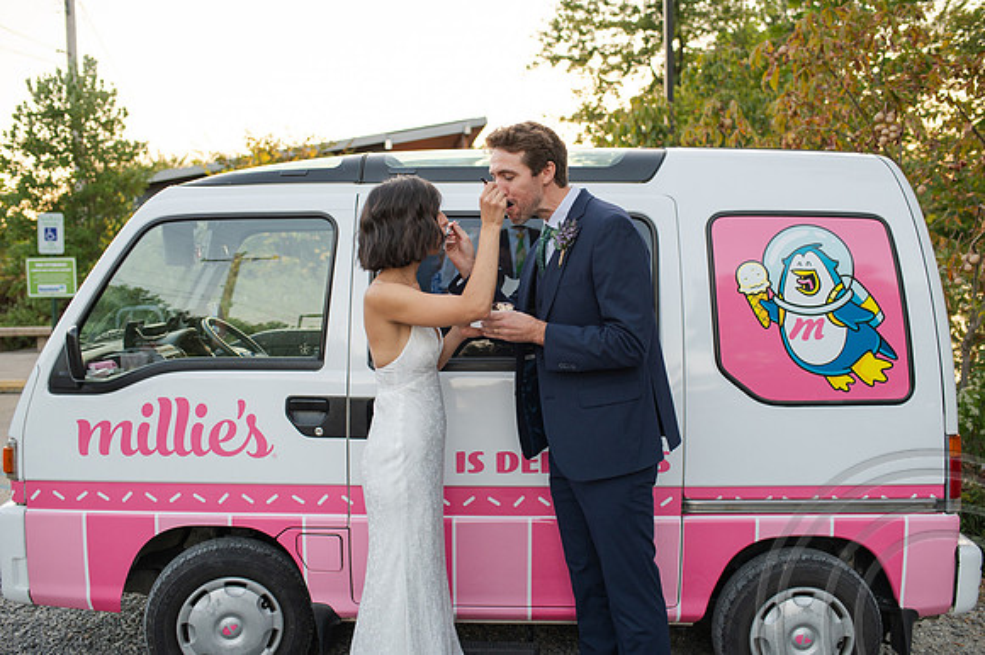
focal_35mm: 35
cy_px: 328
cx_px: 492
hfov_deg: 54.2
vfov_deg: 37.6
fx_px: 963
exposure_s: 1/320
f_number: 3.2
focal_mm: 35
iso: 360
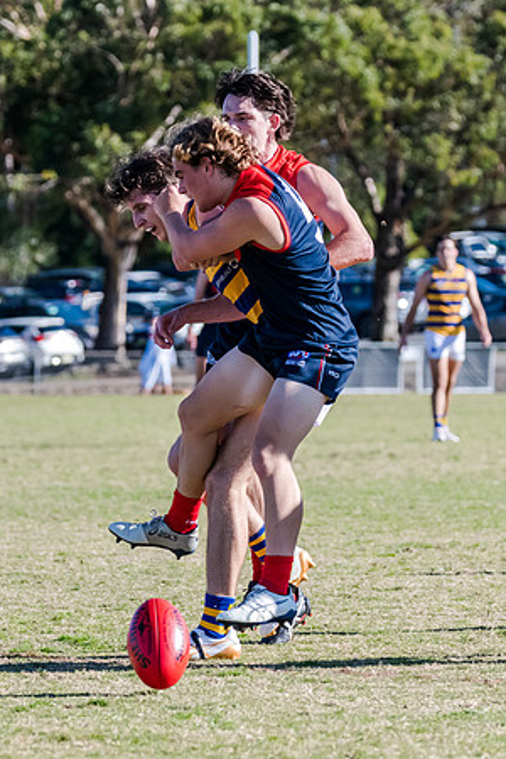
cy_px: 383
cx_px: 204
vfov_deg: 6.0
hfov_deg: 4.0
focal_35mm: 341
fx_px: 7188
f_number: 7.1
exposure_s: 1/2000
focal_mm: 210
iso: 1000
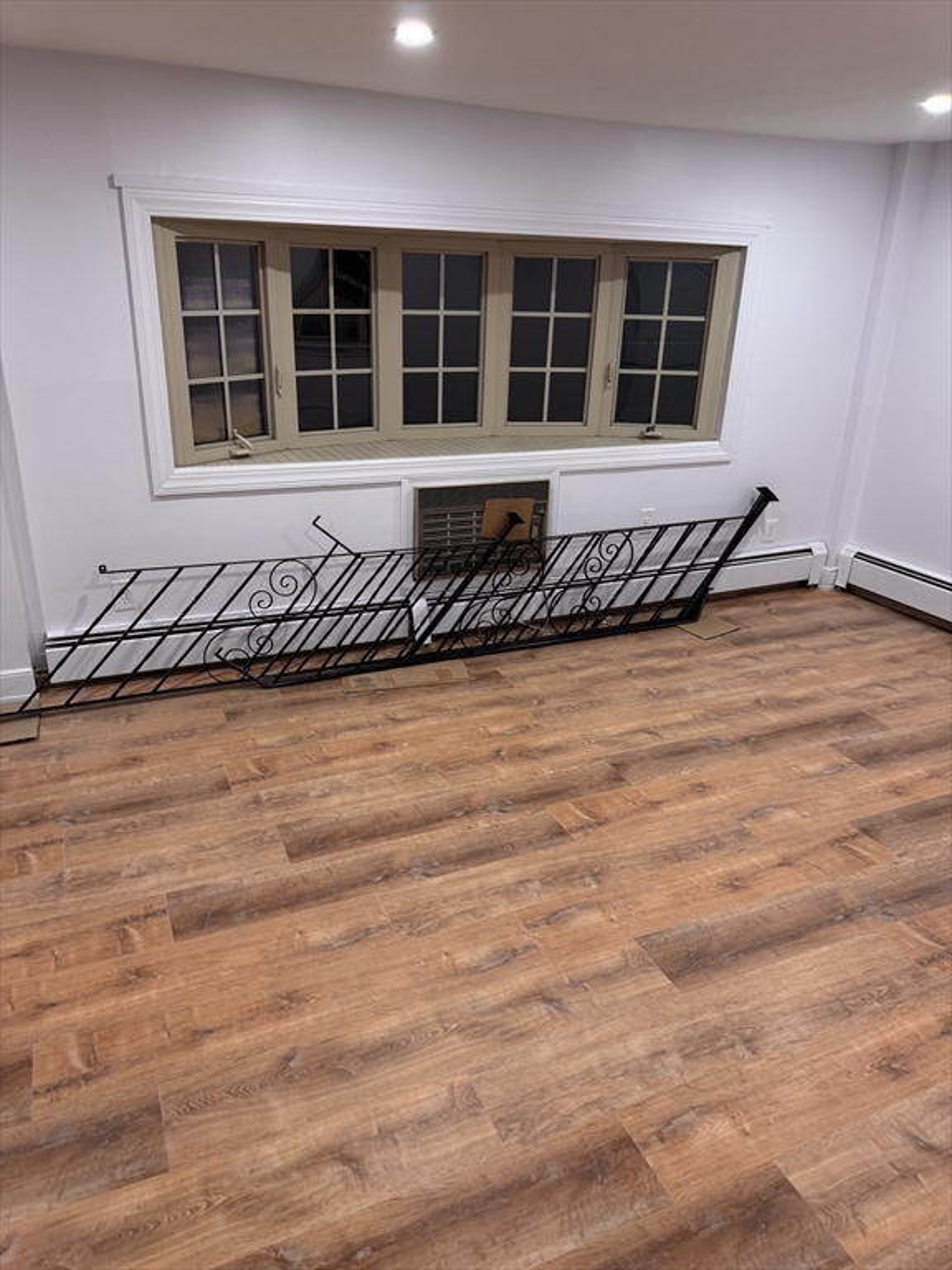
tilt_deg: -22.8
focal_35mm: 24
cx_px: 476
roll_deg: -0.8
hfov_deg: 56.8
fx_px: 880
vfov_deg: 71.6
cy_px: 635
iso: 160
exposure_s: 1/60
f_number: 1.78
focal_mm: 6.76
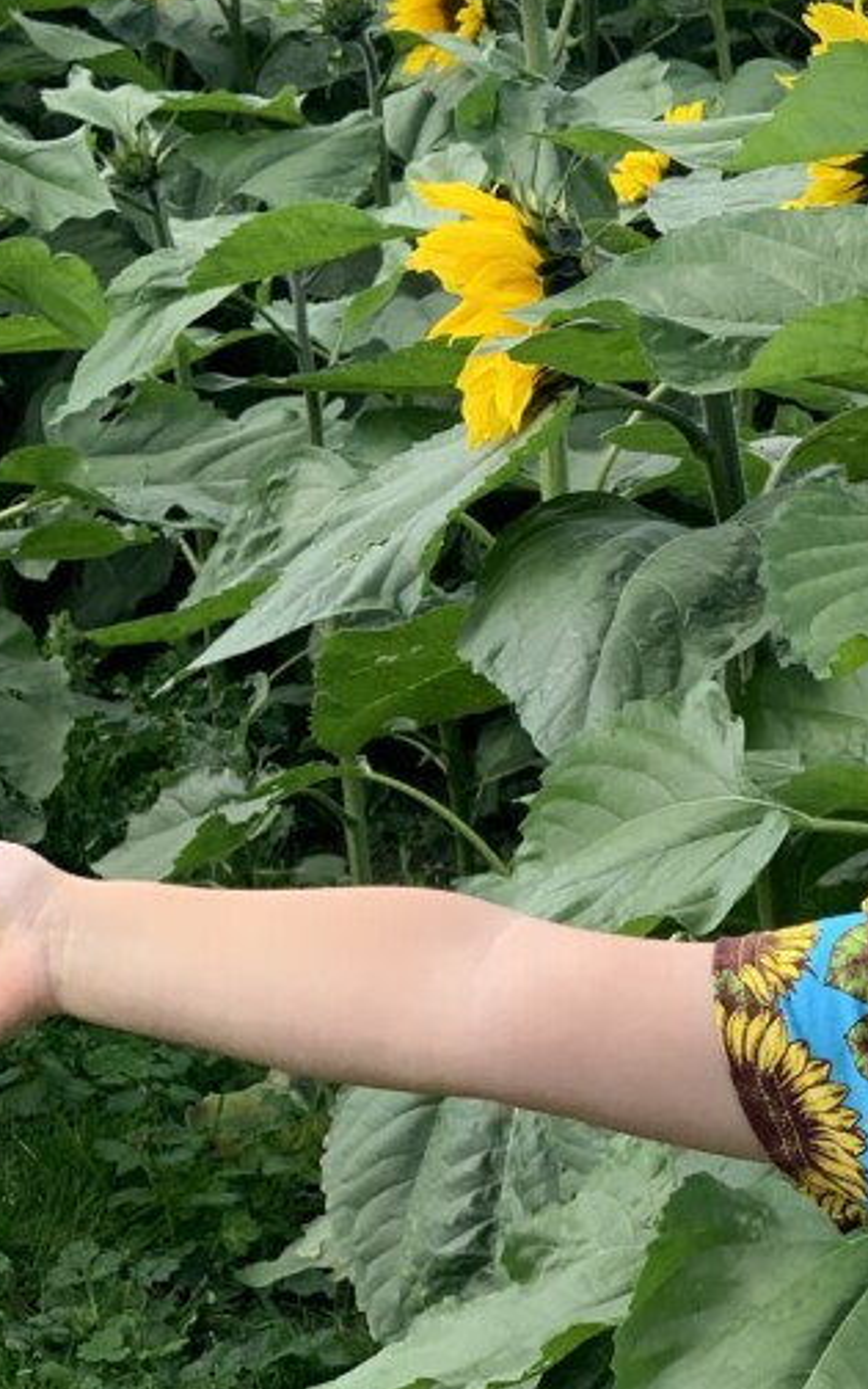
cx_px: 882
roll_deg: +0.4
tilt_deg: -5.4
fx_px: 4239
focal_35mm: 112
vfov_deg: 18.4
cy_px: 287
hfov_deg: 11.6
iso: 16
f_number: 2.4
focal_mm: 6
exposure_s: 1/448
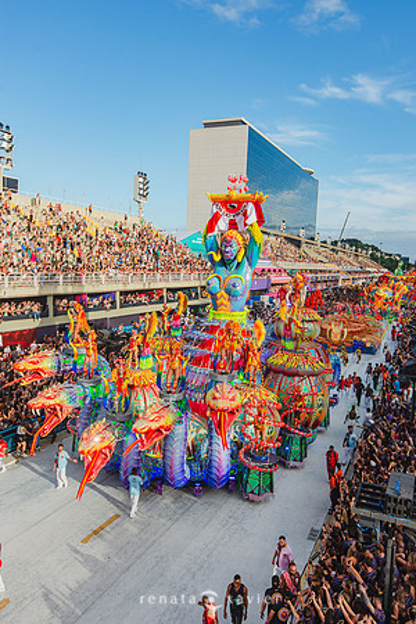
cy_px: 312
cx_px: 208
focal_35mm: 28
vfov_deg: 65.5
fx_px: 485
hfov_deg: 46.4
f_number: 4
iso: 200
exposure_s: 1/1000
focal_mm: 28
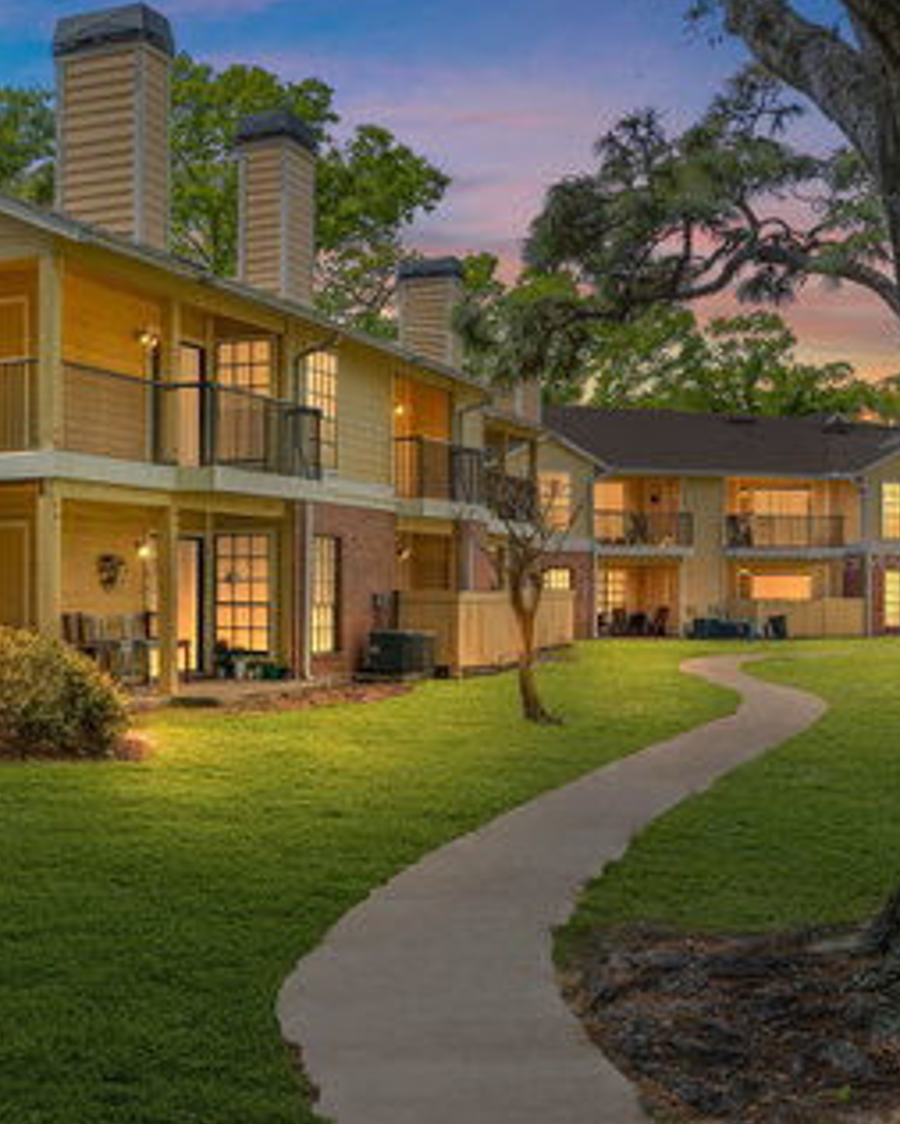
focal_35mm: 47
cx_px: 53
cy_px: 562
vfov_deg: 39.5
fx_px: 1564
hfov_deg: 30.4
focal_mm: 33
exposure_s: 1/160
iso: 200
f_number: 9
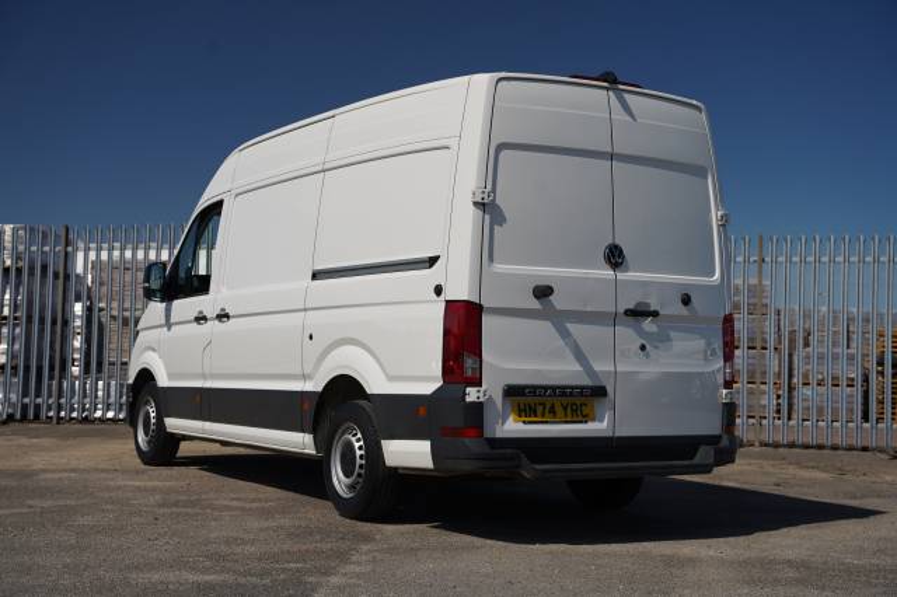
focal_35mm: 52
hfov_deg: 38.0
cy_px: 298
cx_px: 448
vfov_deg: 25.8
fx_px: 1302
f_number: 4.5
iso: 100
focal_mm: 52.3
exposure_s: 1/800
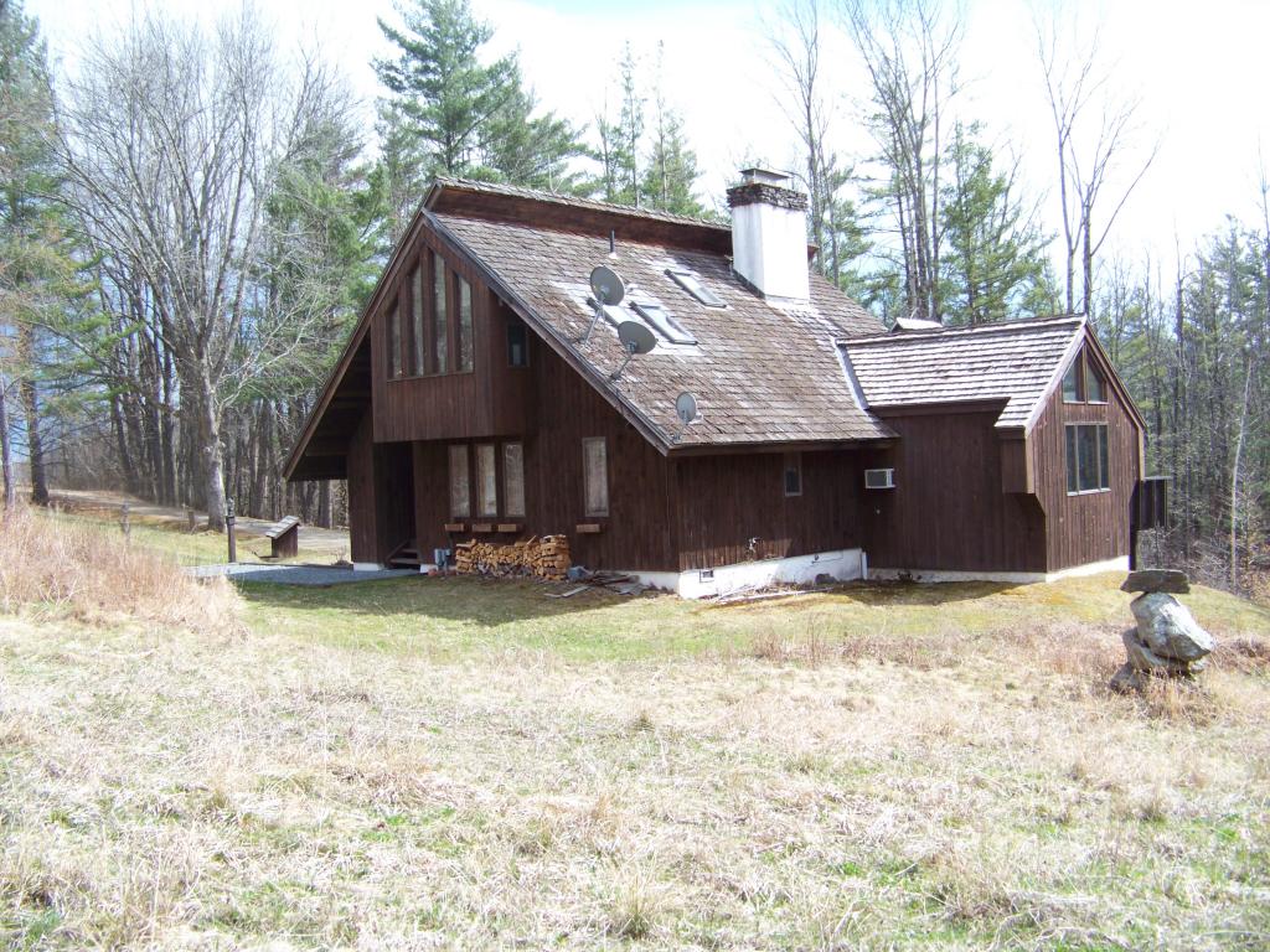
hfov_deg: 51.4
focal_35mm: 36
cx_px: 635
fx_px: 1321
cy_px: 476
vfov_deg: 39.7
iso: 69
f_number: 2.8
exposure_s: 1/500
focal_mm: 5.85
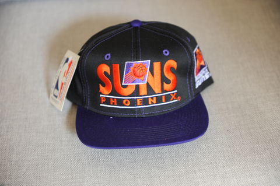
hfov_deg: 28.9
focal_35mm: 70
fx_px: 544
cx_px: 140
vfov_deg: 19.4
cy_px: 93
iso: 200
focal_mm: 70
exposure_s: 1/5
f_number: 2.8
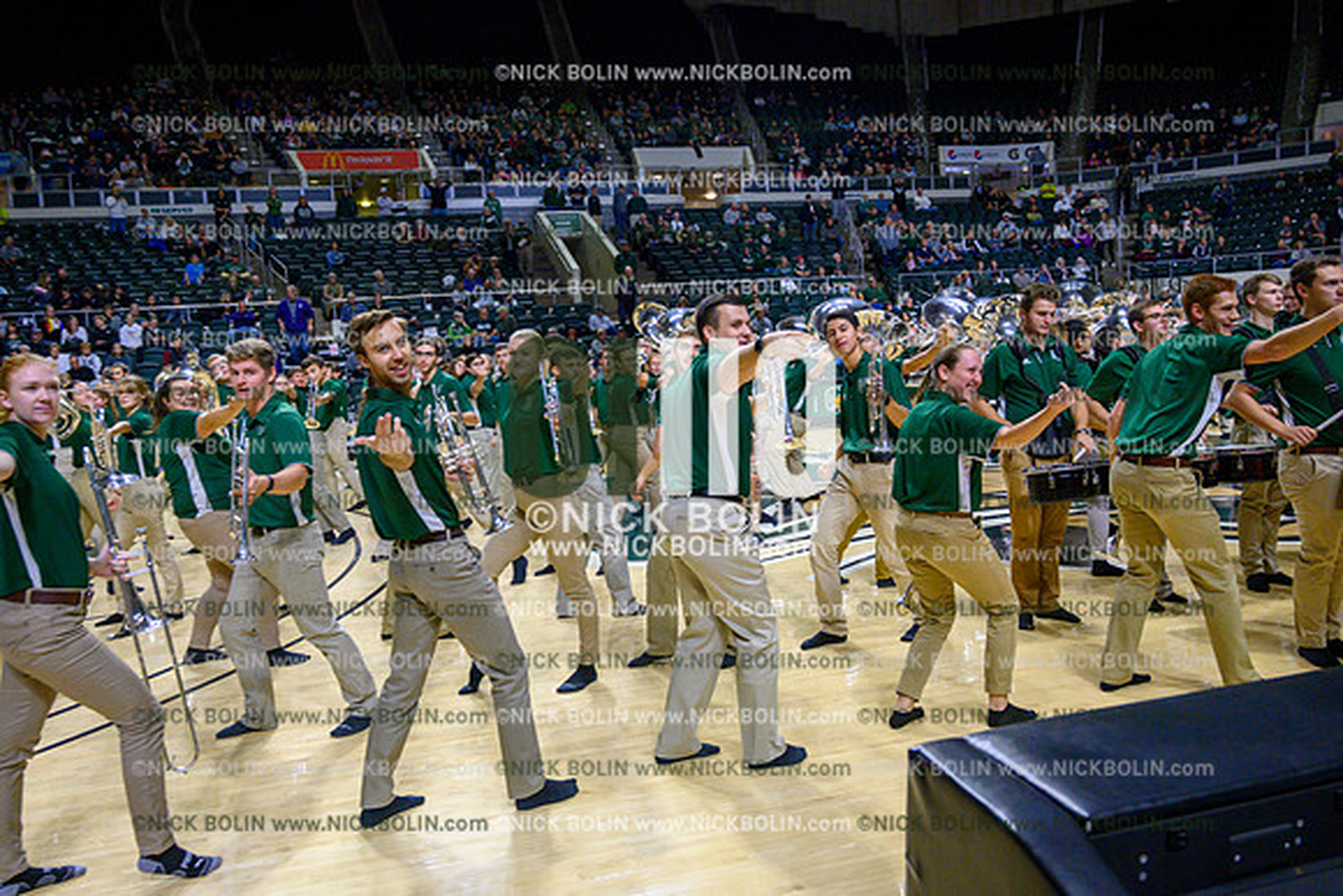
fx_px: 1082
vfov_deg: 45.0
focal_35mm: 29
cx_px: 672
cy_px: 448
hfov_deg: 63.6
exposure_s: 1/800
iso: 3200
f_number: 4.5
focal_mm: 29
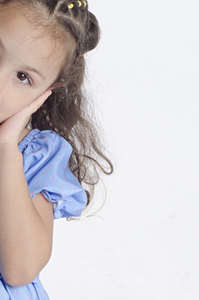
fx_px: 2250
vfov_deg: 7.6
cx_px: -82
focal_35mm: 270
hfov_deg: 5.0
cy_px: 393
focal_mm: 50
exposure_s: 1/125
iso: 200
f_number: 8
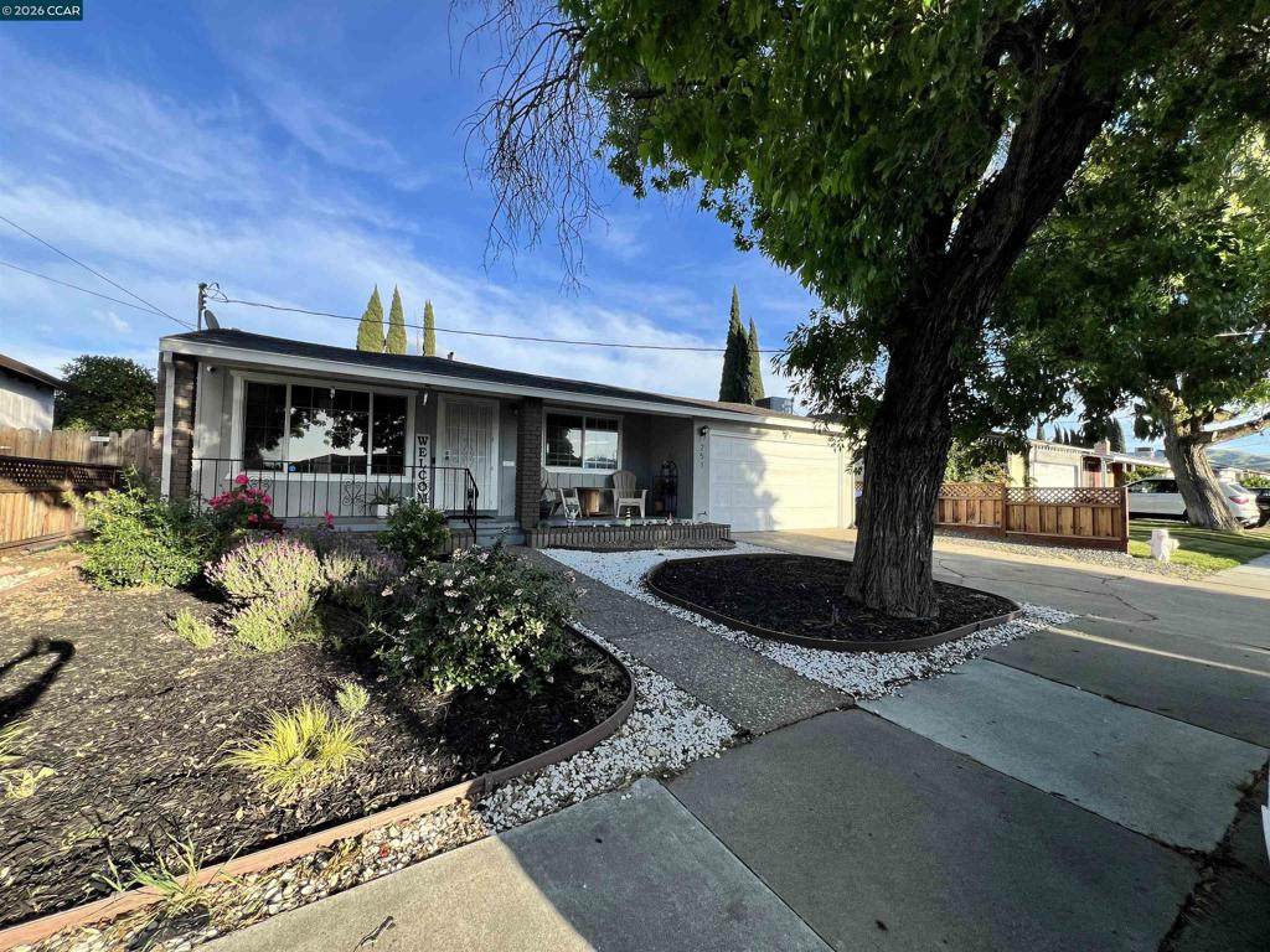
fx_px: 477
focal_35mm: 13
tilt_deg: +1.9
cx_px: 635
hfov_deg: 106.2
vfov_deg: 89.9
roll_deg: -1.2
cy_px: 476
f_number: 1.8
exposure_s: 1/661
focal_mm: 1.57
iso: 32
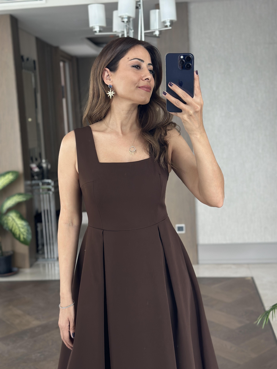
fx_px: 512
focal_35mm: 48
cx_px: 138
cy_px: 184
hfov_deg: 30.3
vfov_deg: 39.7
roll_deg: +3.2
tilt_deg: -17.5
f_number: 1.78
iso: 160
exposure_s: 1/60
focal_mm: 6.86
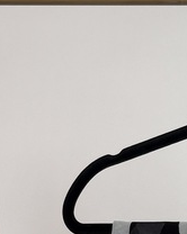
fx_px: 1129
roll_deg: -0.6
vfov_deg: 10.8
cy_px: 470
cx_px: 308
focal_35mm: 163
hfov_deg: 9.1
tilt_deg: -2.4
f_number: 1.6
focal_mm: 5.96
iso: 40
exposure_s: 1/120
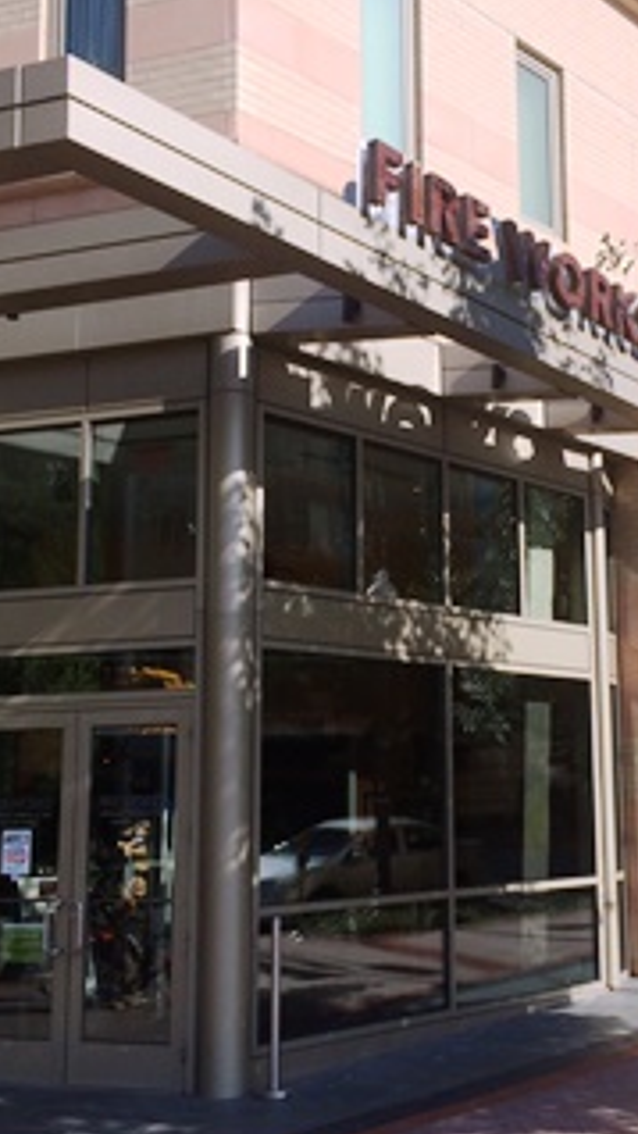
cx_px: 442
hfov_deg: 25.8
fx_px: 1383
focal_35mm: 46
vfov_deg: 44.6
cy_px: 571
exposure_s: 1/1786
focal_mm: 4.12
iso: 32
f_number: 2.2
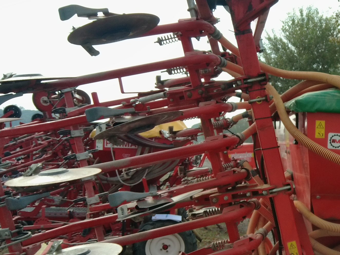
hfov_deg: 35.1
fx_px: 501
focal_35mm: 51
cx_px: 312
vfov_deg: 28.4
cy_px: 167
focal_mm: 3
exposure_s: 1/730
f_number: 2
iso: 100
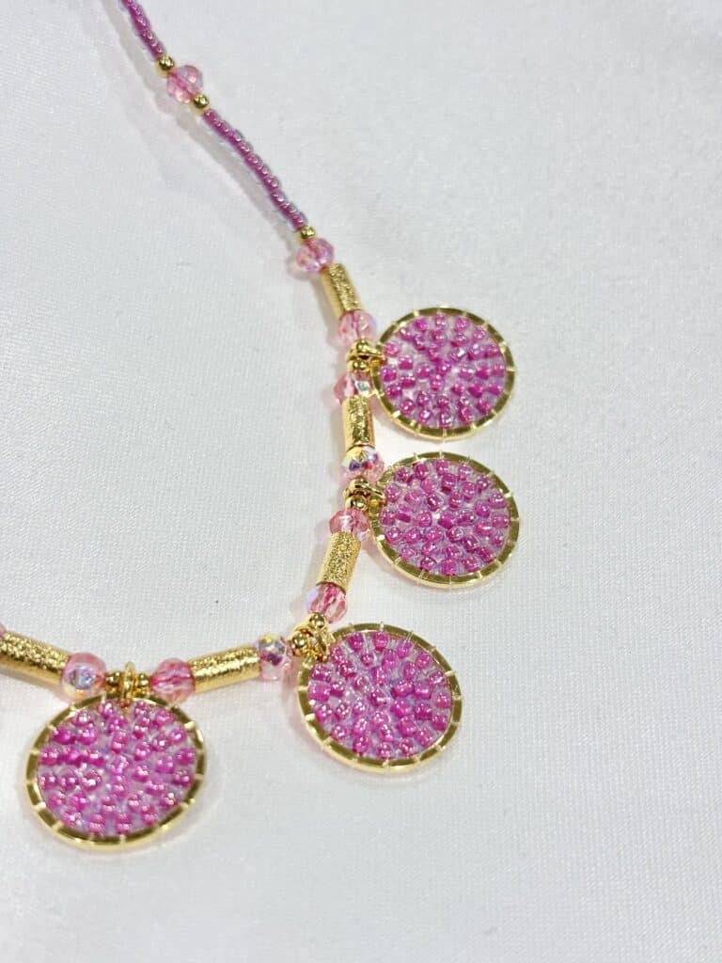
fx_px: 1446
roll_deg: +3.0
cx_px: 361
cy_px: 482
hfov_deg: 28.0
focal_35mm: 52
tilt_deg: -35.5
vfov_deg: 36.8
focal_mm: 5.96
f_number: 1.6
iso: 32
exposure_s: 1/270
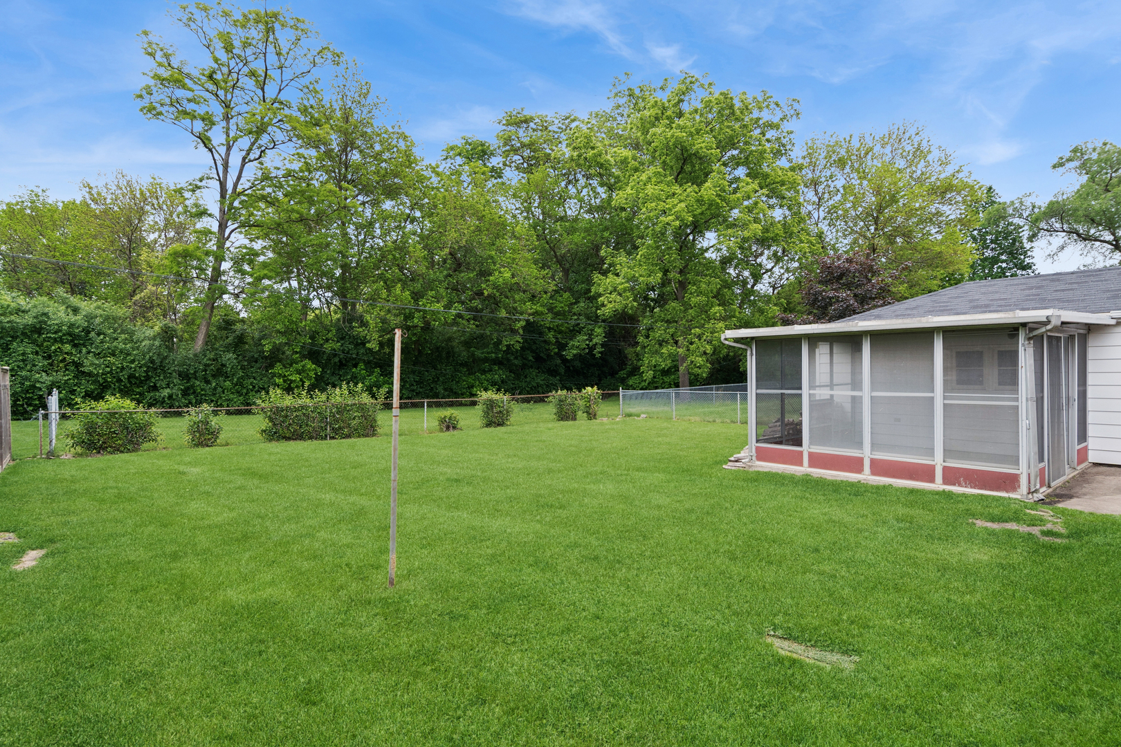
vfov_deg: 67.4
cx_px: 560
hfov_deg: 90.0
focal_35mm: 18
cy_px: 374
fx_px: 560
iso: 250
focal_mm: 12
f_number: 8
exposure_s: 1/200
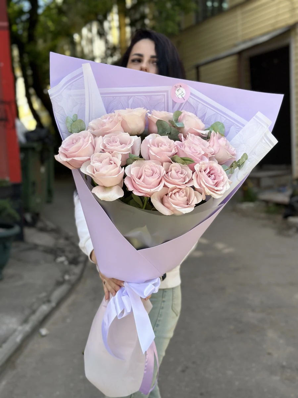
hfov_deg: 30.3
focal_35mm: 48
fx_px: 551
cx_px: 149
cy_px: 199
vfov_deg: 39.7
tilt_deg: -5.1
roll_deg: +3.2
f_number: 1.78
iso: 80
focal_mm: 6.86
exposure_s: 1/1199
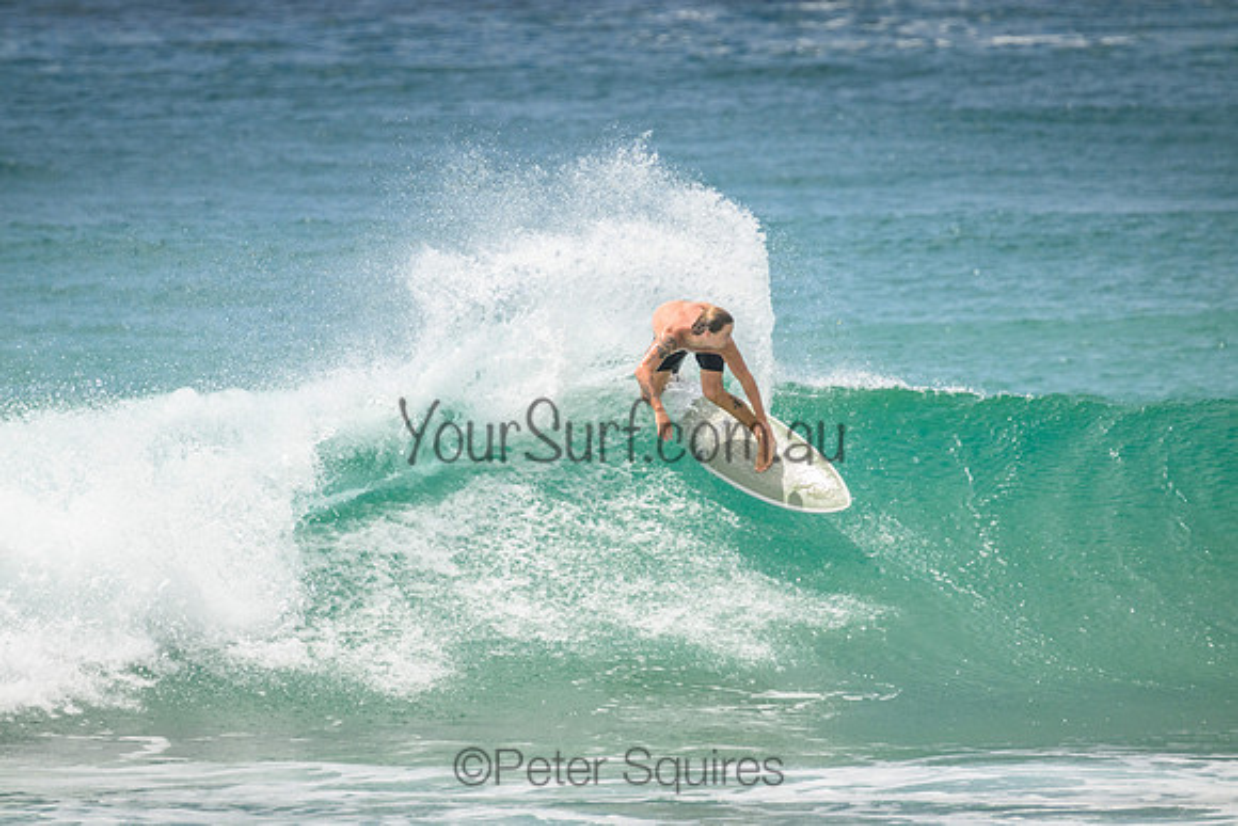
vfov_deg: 1.7
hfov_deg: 2.6
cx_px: 619
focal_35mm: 800
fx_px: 27516
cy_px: 413
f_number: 11
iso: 1000
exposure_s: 1/3200
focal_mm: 800
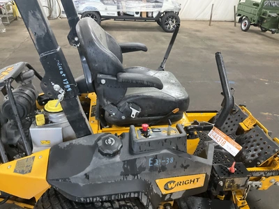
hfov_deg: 61.7
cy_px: 104
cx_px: 140
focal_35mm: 29
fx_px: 234
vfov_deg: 48.2
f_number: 1.8
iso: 320
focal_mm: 3
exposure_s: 1/40
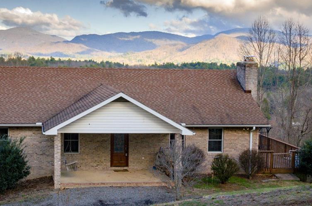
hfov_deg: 32.8
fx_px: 527
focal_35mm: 61
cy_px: 102
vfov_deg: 22.1
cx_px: 119
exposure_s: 1/125
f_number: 18
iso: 640
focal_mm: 30
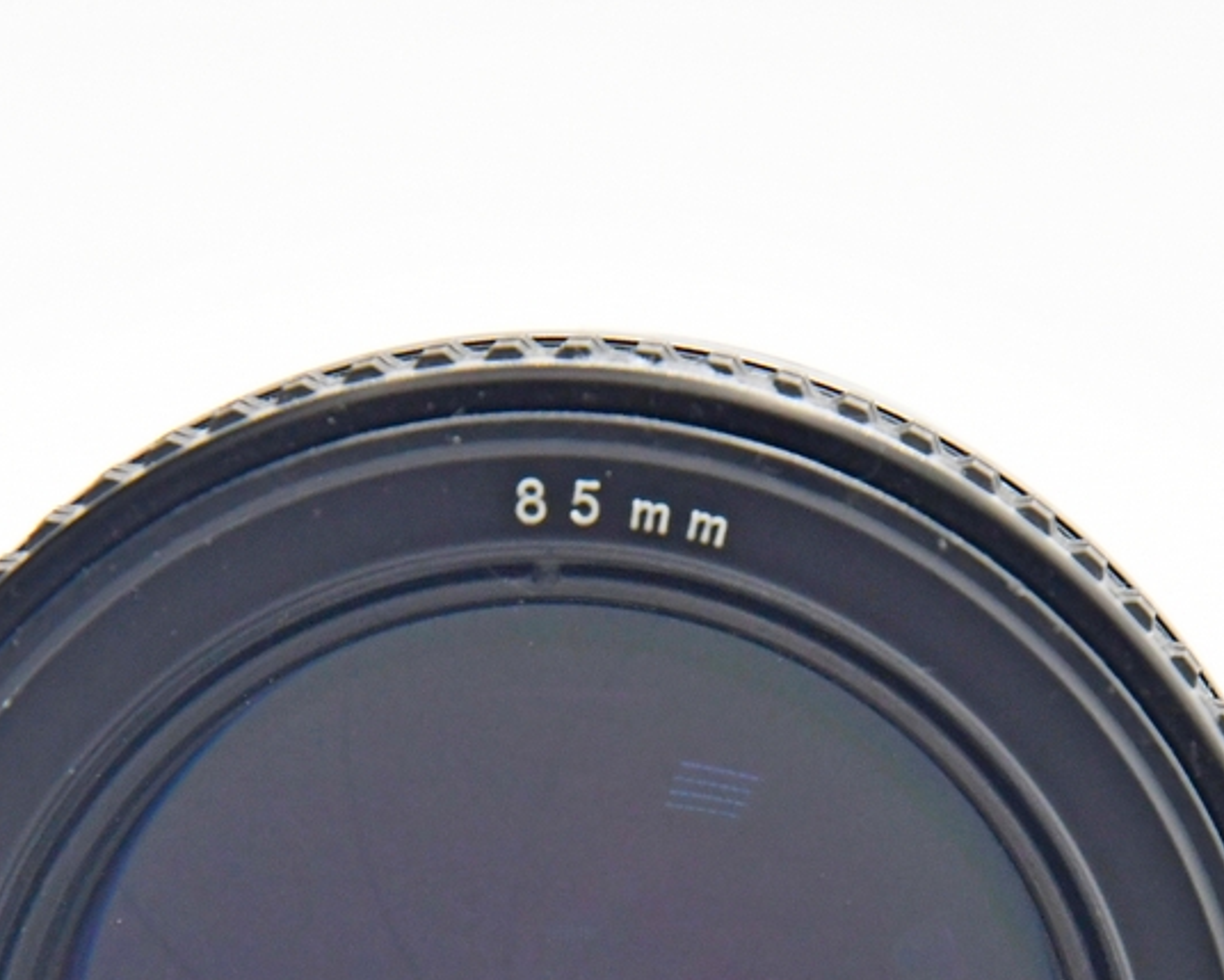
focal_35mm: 315
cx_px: 646
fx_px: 11413
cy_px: 1076
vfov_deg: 4.9
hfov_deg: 6.1
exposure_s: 1/125
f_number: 8
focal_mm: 80
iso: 1250
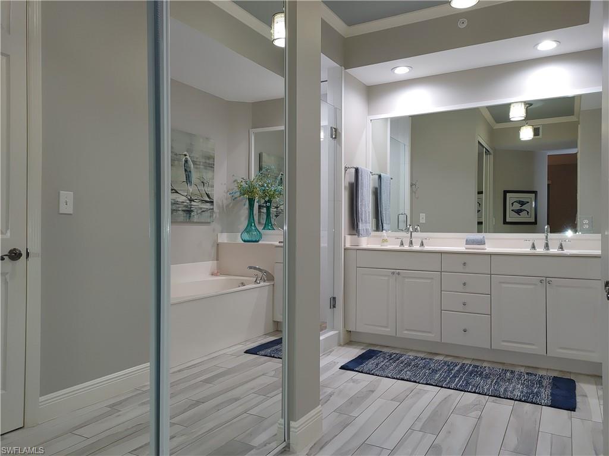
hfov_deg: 67.3
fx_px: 457
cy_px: 228
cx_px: 304
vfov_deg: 53.1
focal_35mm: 26
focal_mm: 5.58
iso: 100
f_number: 1.8
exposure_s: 1/40
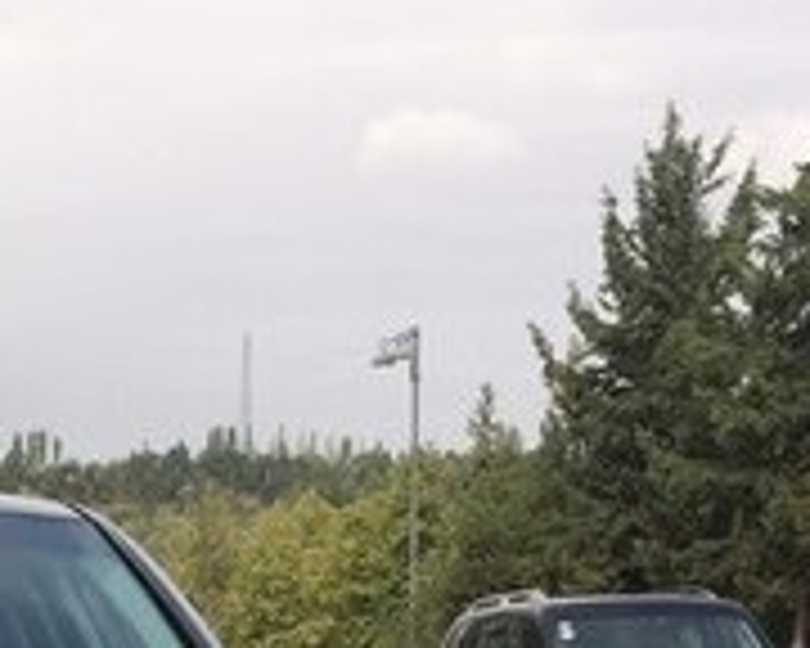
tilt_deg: -12.1
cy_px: 1028
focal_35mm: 104
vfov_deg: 13.7
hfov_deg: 17.8
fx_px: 2493
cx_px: -76
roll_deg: -2.2
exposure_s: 1/1466
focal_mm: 4.15
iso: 32
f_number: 2.2
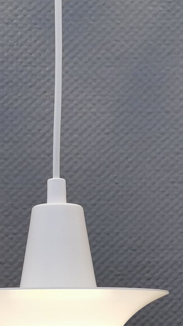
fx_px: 862
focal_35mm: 100
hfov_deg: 12.1
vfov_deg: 20.5
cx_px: 58
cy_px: 347
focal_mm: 5.56
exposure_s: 1/100
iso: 160
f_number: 1.6
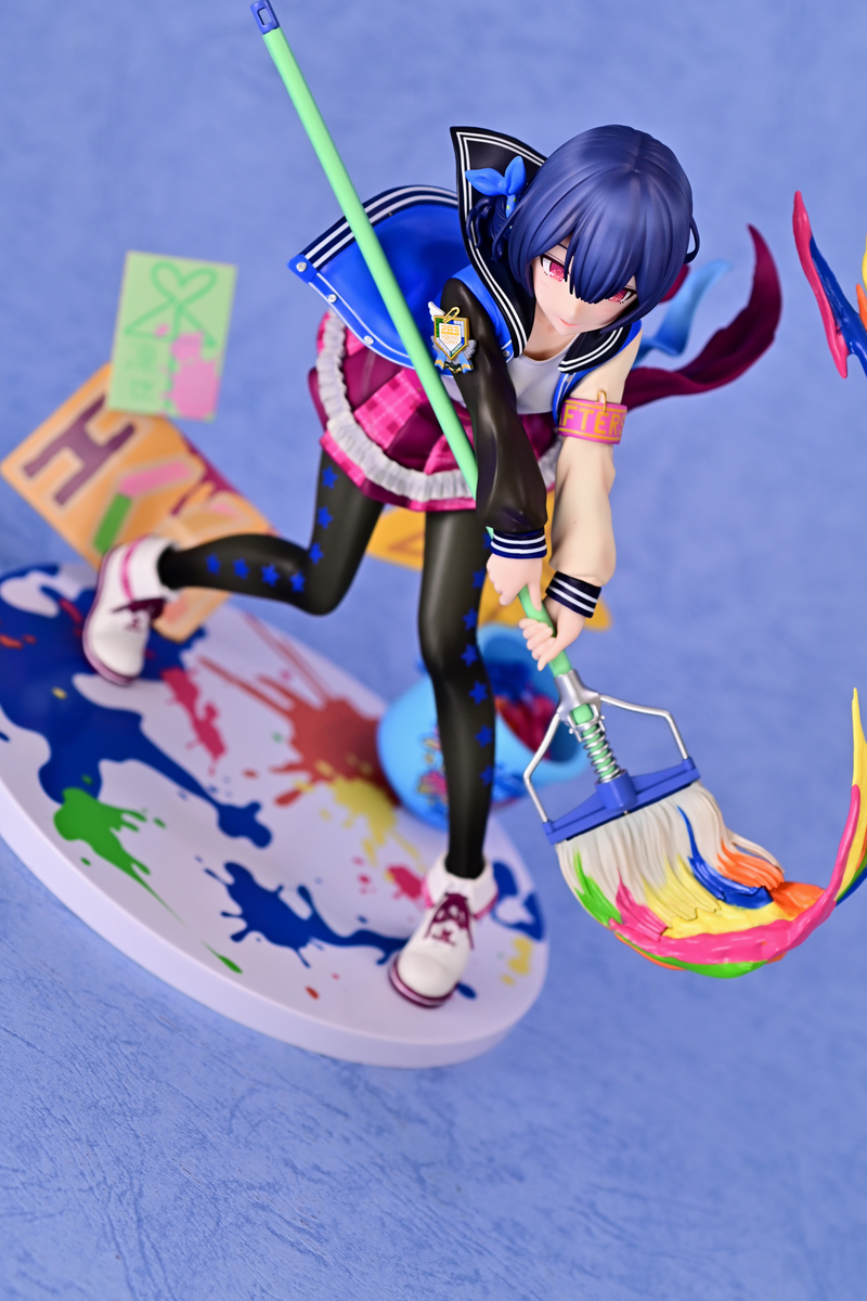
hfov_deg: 15.2
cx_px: 434
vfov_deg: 22.6
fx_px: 3251
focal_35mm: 90
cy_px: 650
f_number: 6.3
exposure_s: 1.3
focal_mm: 60
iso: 100
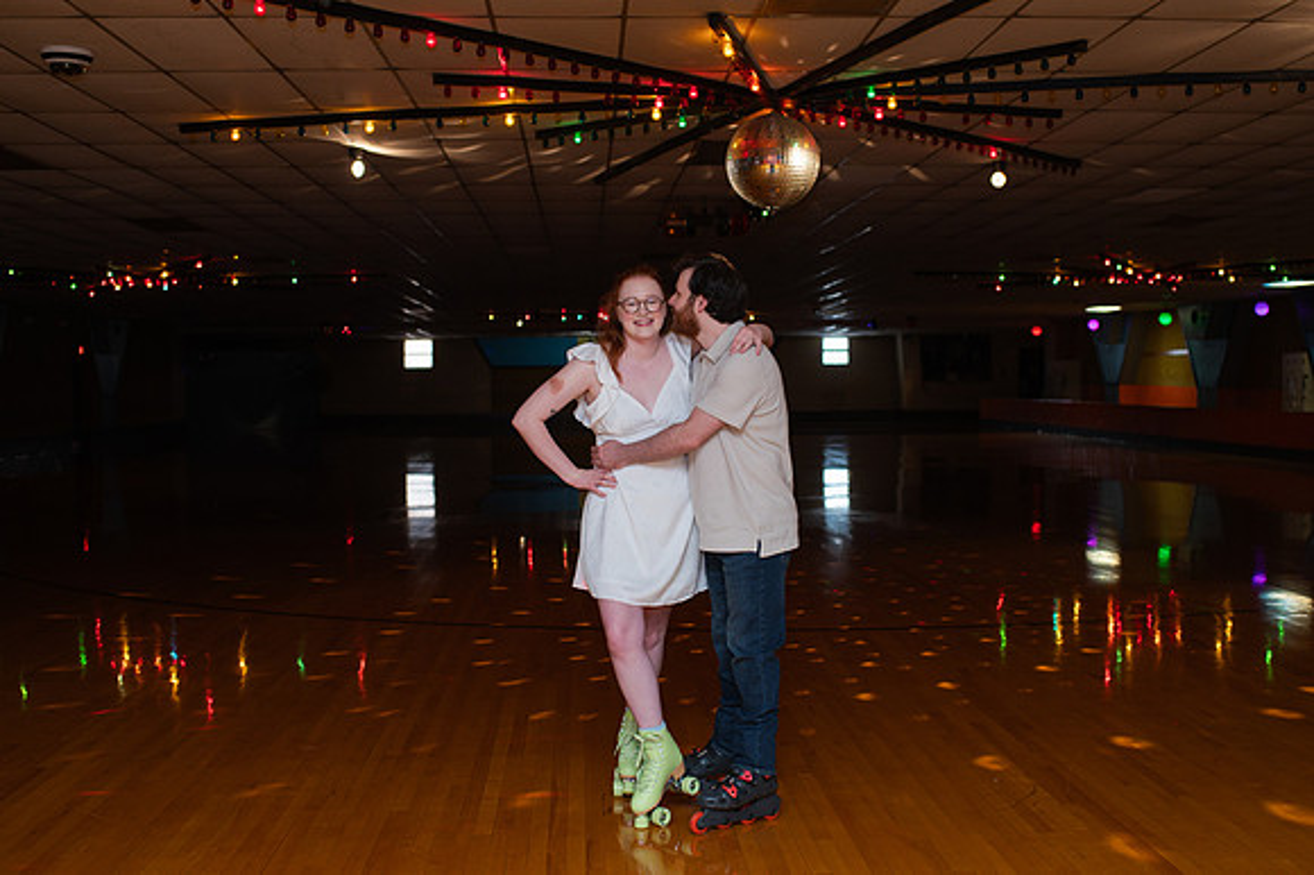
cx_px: 691
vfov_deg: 32.3
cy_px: 446
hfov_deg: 47.0
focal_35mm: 41
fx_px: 1509
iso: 1000
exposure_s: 1/200
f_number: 3.2
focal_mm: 35
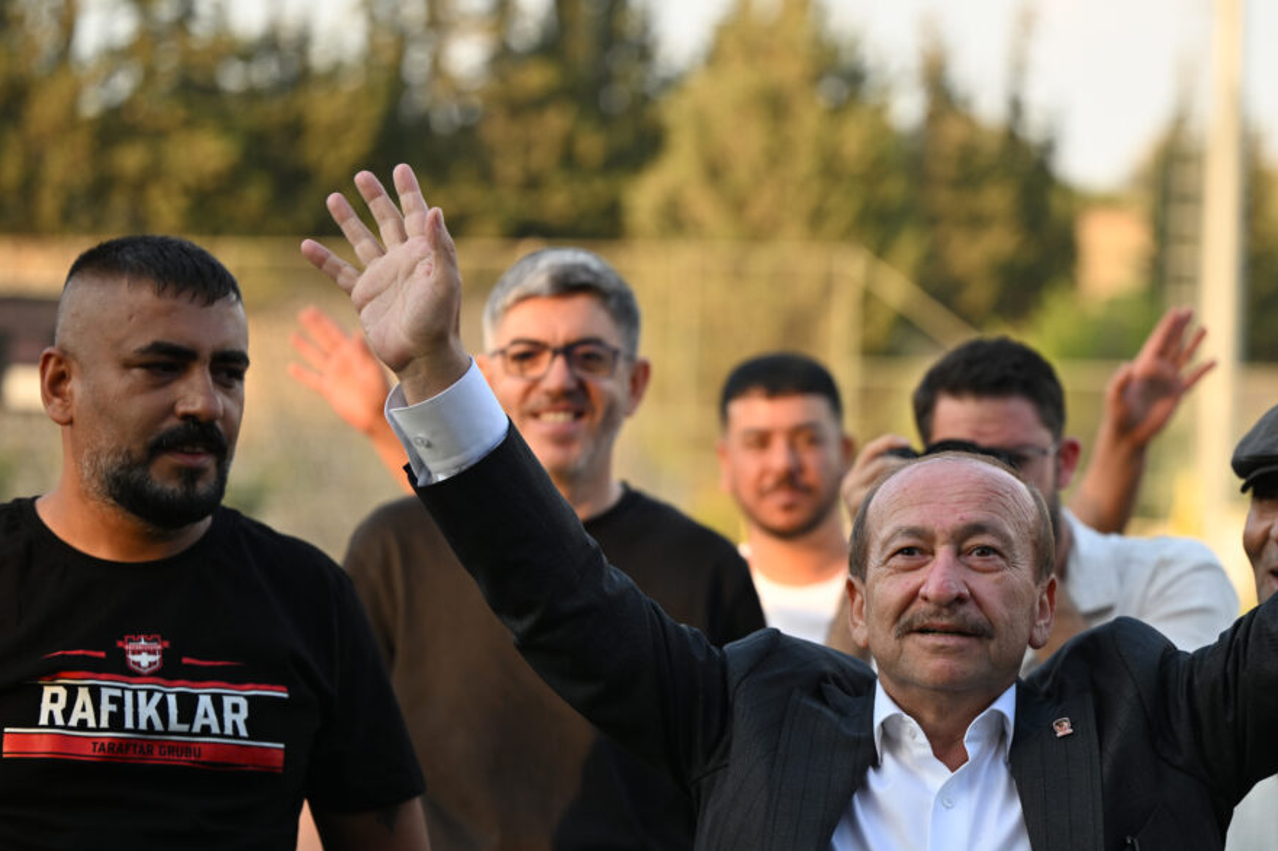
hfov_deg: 16.3
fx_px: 4436
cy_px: 514
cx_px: 908
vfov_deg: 11.0
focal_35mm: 125
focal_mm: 86
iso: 200
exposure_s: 1/640
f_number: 2.8
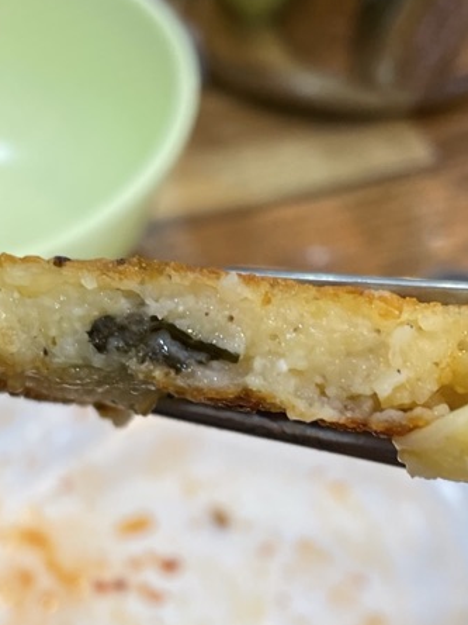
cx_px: 178
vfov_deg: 31.9
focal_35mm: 60
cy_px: 421
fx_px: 1082
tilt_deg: -47.4
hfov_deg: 24.4
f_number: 1.6
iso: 100
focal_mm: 4.2
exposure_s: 1/120
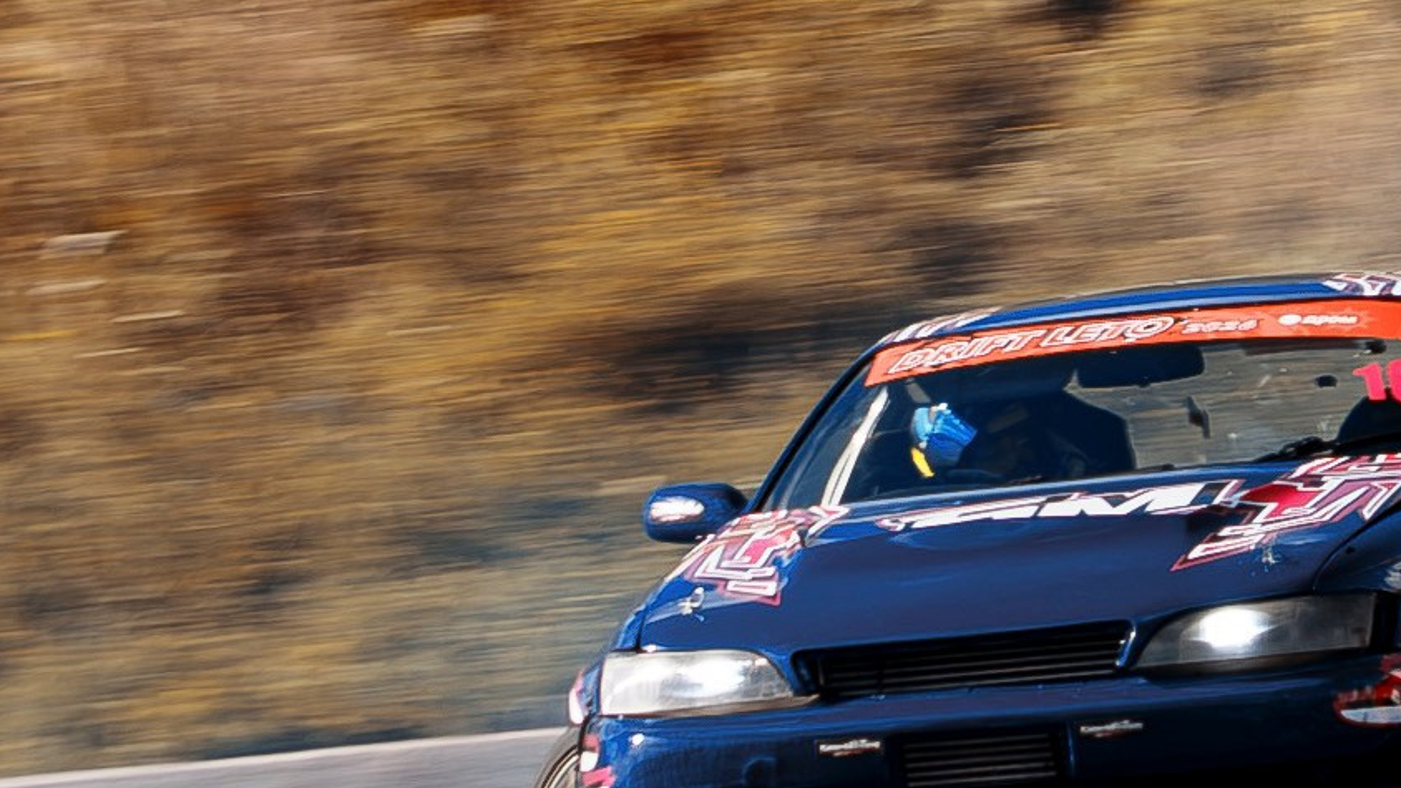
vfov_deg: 1.1
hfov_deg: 2.0
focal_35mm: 1099
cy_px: 217
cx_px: 1075
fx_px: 40832
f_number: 9
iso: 100
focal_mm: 150
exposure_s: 1/125
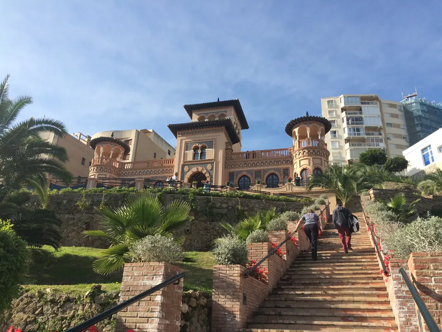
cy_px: 166
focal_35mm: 29
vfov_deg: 48.2
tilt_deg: +24.7
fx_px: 370
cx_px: 221
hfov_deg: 61.7
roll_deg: -2.6
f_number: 2.2
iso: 32
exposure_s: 1/1580
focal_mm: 4.15
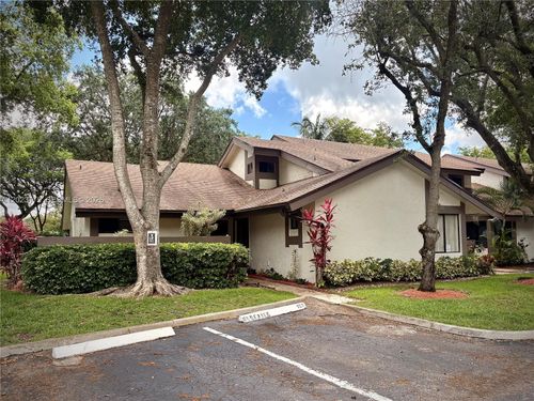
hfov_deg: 67.3
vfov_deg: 53.1
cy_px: 200
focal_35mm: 26
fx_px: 401
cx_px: 267
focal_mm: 5.96
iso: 64
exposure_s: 1/1196
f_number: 1.6
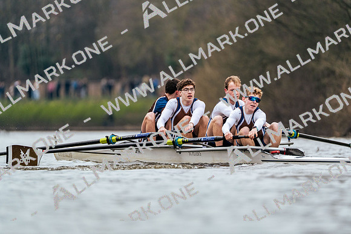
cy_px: 117
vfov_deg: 2.3
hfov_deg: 3.4
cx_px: 176
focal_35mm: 600
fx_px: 5851
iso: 1250
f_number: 6.3
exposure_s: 1/2000
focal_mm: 600
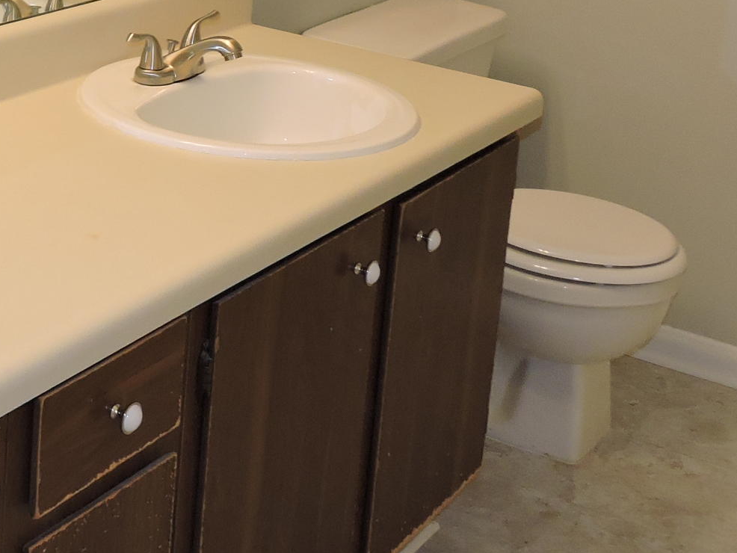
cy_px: -16
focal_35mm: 73
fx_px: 1555
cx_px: 141
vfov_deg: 19.5
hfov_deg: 26.2
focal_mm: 4.3
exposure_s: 1/40
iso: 200
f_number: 3.3
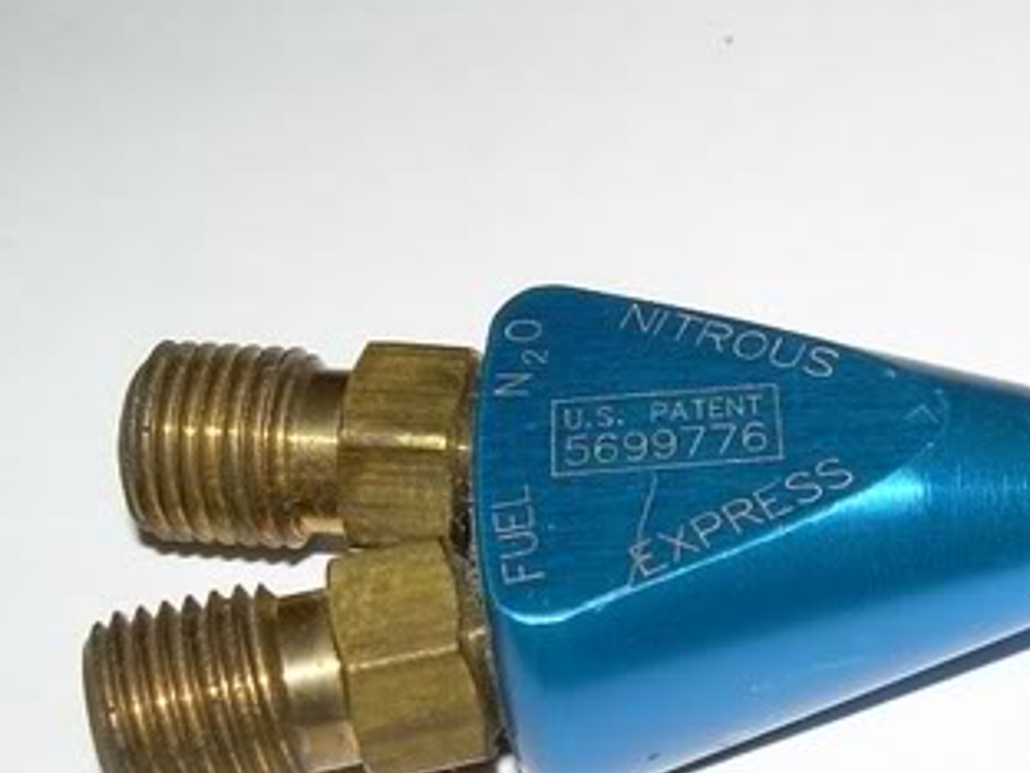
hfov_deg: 24.4
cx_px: 891
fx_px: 2321
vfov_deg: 18.9
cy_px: 489
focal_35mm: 78
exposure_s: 1/60
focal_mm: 6.3
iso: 59
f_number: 4.6
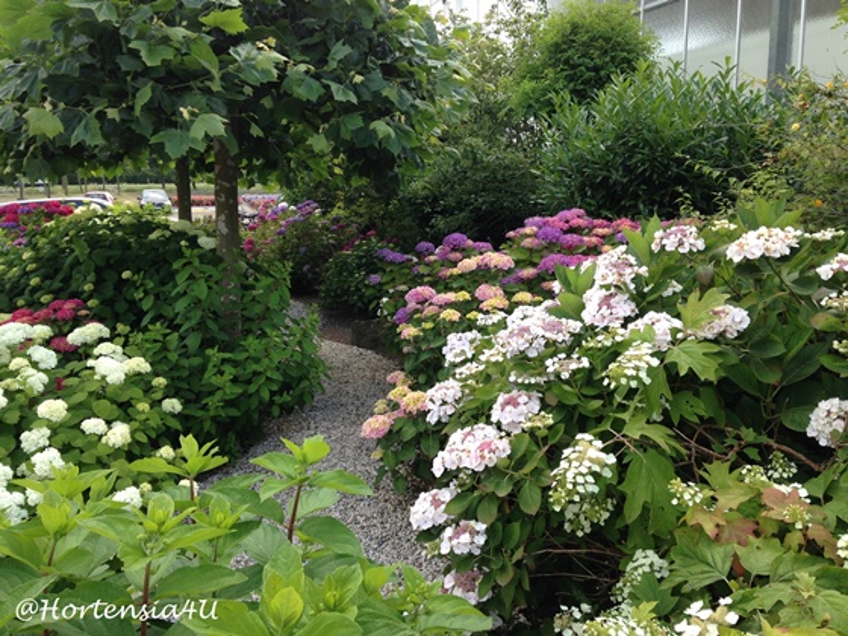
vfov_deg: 42.9
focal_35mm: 33
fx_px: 808
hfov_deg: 55.4
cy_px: 318
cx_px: 424
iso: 50
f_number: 2.4
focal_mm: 4.12
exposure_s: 1/324
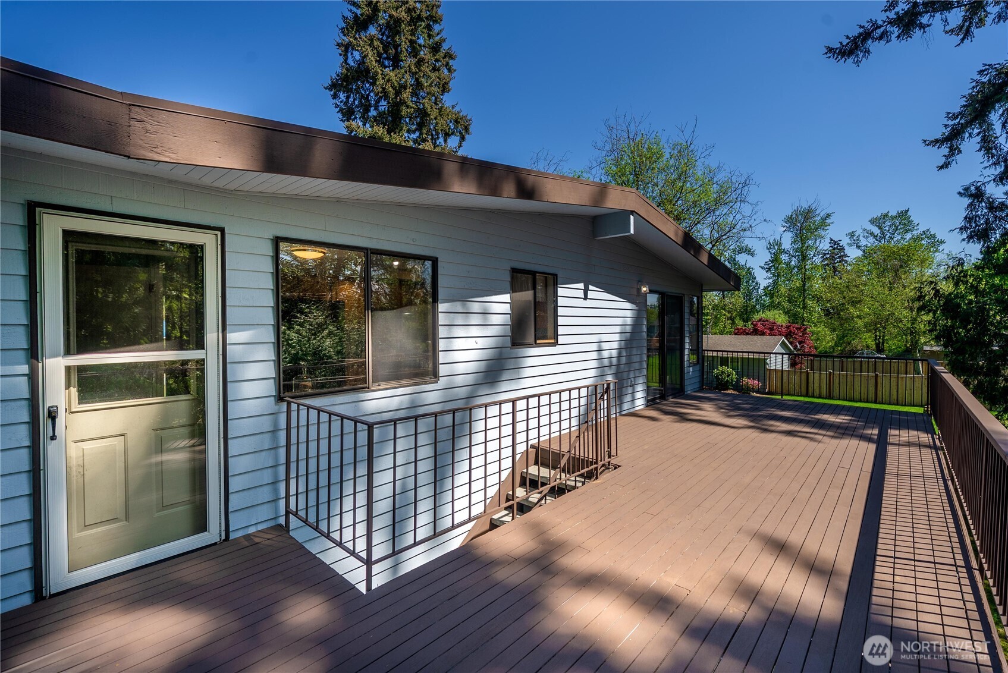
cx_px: 504
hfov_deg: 100.4
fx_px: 420
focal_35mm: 15
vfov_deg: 77.4
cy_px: 336
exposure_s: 1/125
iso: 80
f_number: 7.1
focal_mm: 15
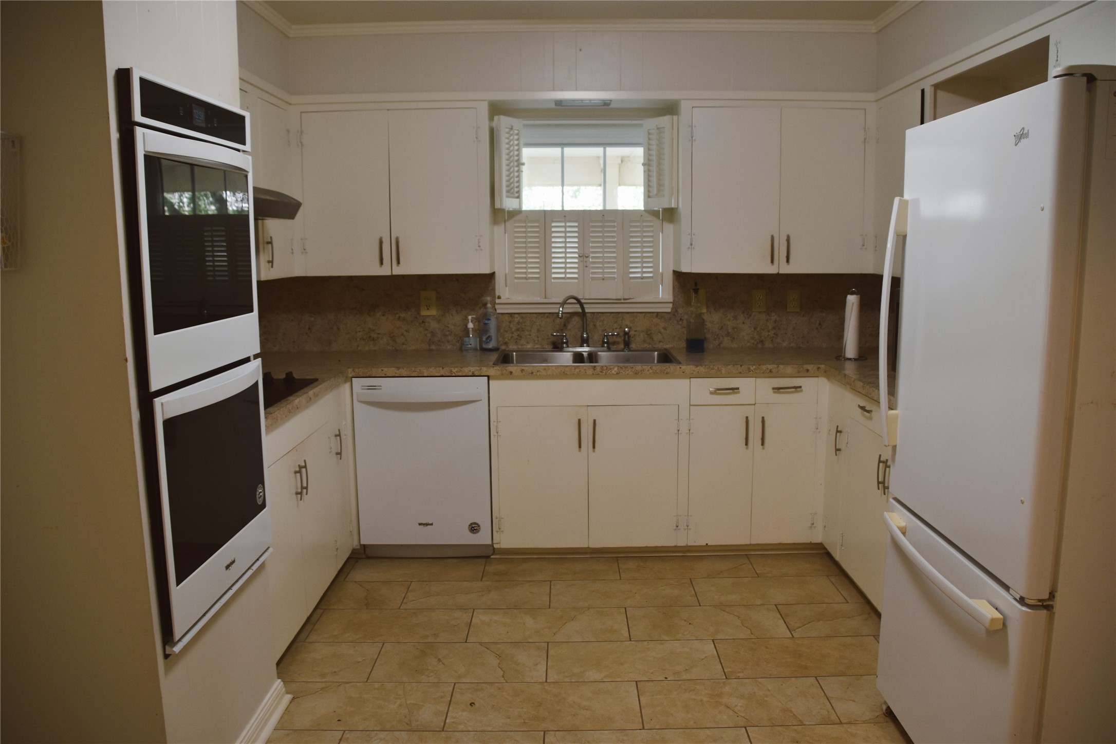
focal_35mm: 27
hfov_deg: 67.4
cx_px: 558
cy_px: 372
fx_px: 837
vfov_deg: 47.9
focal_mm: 18
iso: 800
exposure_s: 1/60
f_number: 3.5
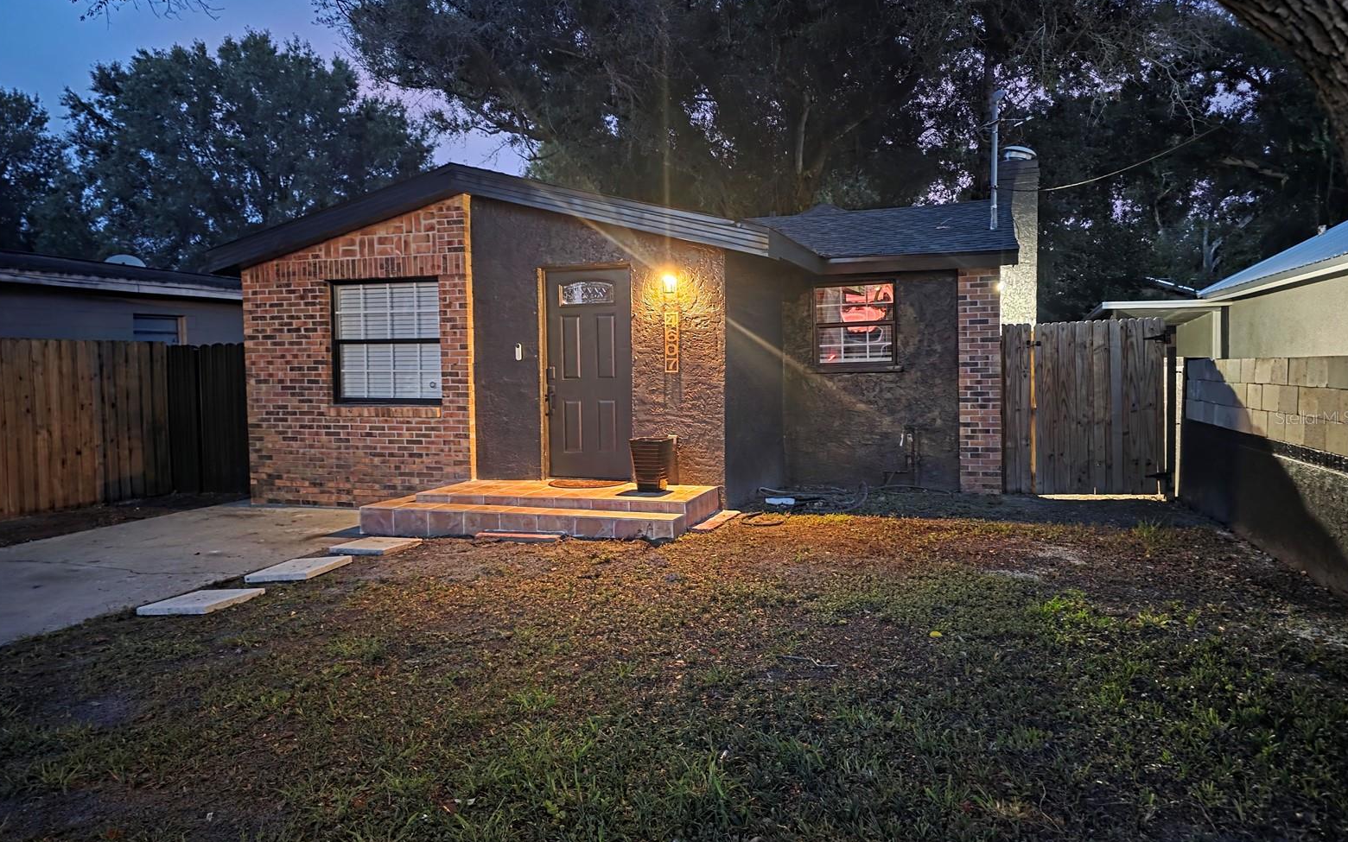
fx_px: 918
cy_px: 417
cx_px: 665
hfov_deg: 72.5
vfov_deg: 49.3
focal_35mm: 25
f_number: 1.7
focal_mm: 6.3
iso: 2000
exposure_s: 1/20
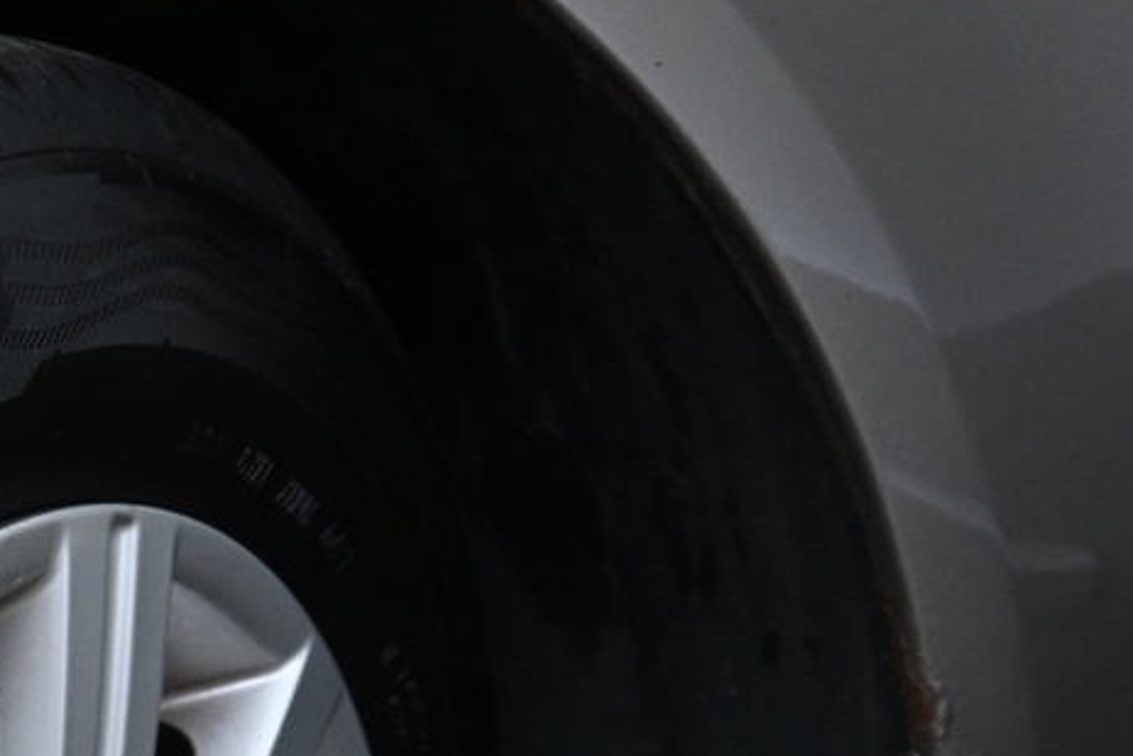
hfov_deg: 21.6
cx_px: -384
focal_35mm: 84
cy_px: 1233
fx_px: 2644
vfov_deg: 14.8
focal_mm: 16
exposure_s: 1/25
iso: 800
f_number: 3.5
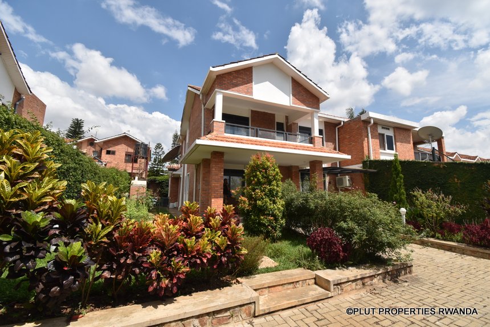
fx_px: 204
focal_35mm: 15
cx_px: 245
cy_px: 164
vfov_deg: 77.4
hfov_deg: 100.4
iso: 100
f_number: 8
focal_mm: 10
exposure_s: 1/400
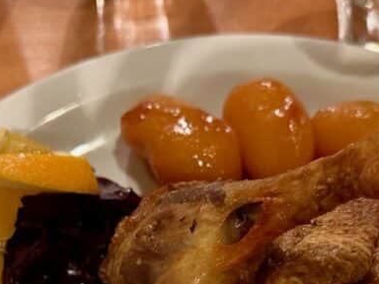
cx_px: 200
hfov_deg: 30.3
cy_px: 322
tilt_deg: -55.9
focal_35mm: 64
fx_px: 701
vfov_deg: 21.6
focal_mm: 6.76
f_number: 1.78
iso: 800
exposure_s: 1/25
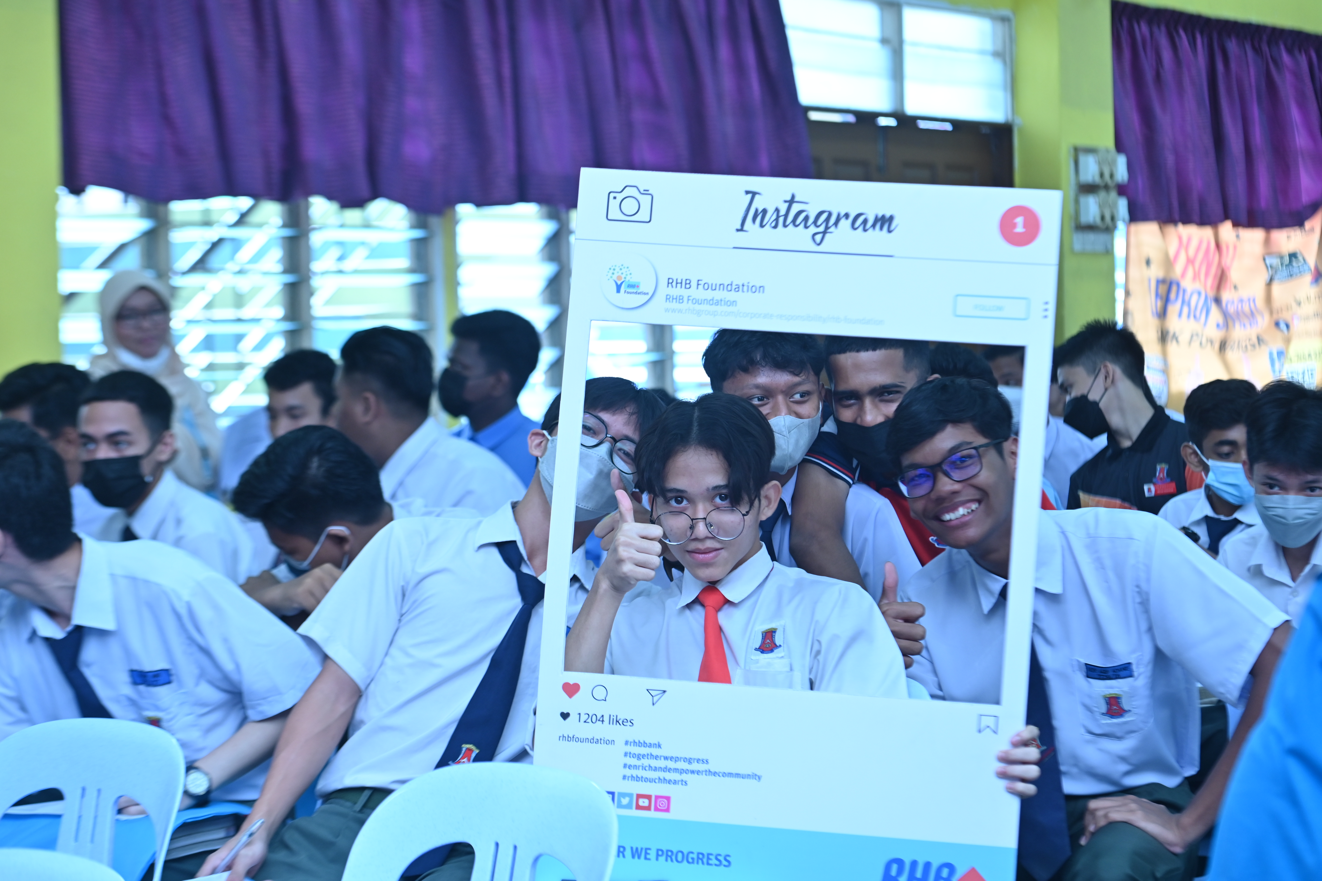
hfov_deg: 25.4
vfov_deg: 17.1
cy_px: 440
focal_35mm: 80
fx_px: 2937
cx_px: 661
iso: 800
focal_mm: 80
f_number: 4
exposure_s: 1/125
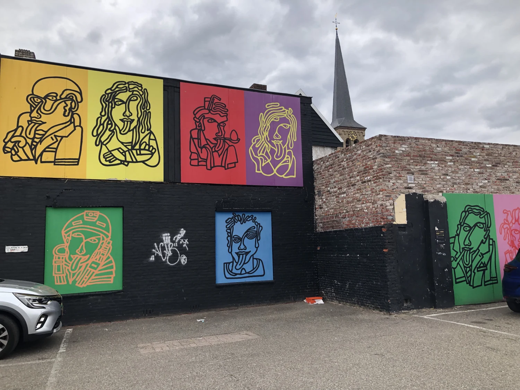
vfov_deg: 49.7
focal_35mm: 28
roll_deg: +3.2
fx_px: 421
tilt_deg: +7.6
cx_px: 260
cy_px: 195
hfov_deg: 63.4
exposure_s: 1/1333
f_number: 1.8
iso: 20
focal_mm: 4
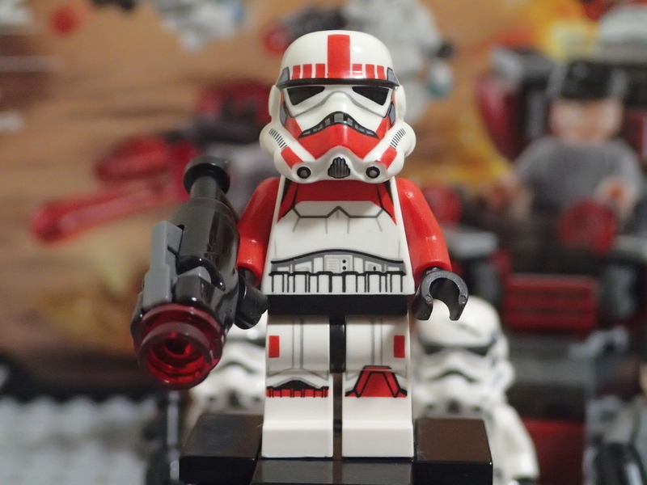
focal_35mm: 74
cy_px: 242
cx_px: 324
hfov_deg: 26.3
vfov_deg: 19.9
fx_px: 1383
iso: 1600
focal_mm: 13.47
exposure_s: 1/80
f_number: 4.2
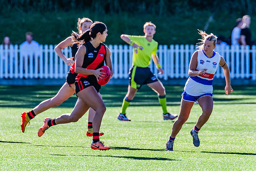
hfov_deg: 2.8
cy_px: 81
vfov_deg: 1.9
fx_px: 5151
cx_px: 104
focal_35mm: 724
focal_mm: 600
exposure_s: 1/1250
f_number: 9
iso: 800
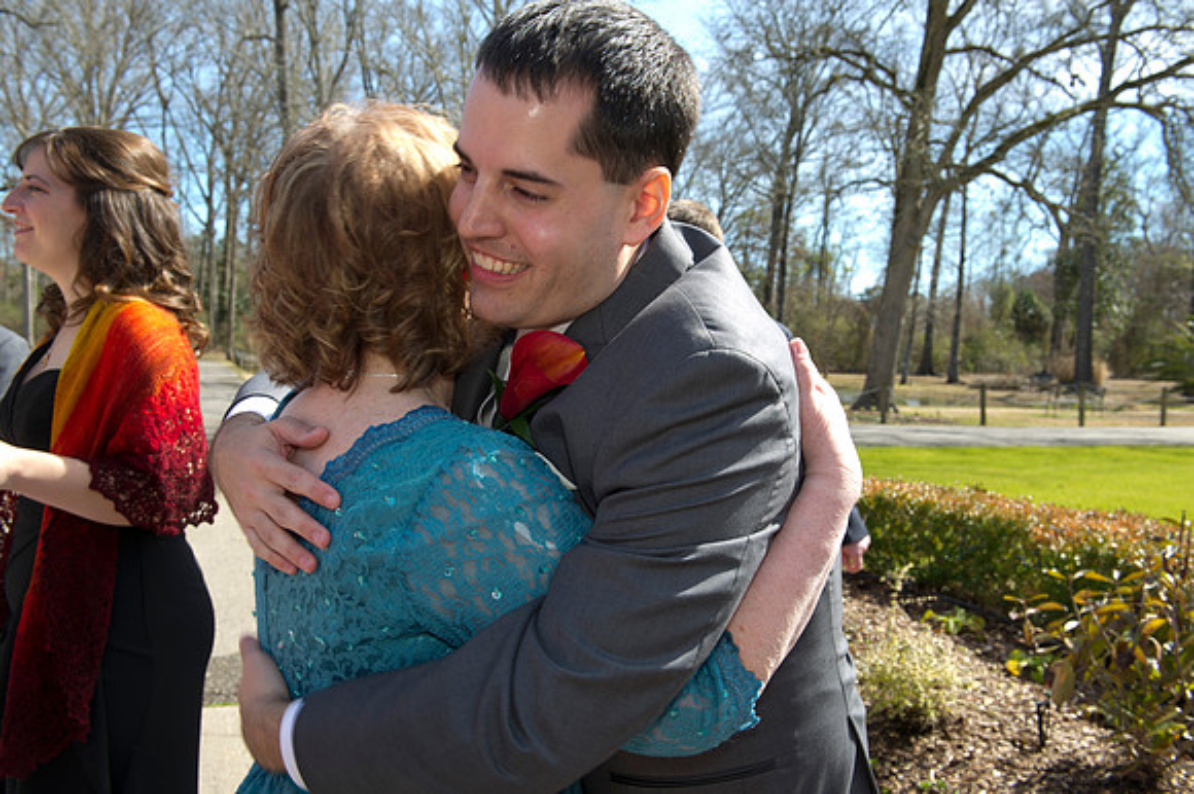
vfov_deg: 37.8
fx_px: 1160
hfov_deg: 54.5
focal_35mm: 35
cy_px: 397
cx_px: 597
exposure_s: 1/80
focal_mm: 35
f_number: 10
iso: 100
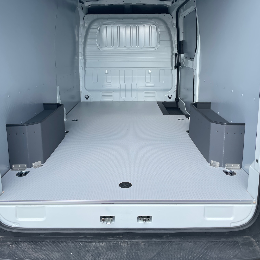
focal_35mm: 31
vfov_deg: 52.2
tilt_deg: -11.6
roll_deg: +0.1
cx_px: 129
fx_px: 263
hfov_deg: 52.5
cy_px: 105
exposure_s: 1/1082
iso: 32
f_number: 1.6
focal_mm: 4.2
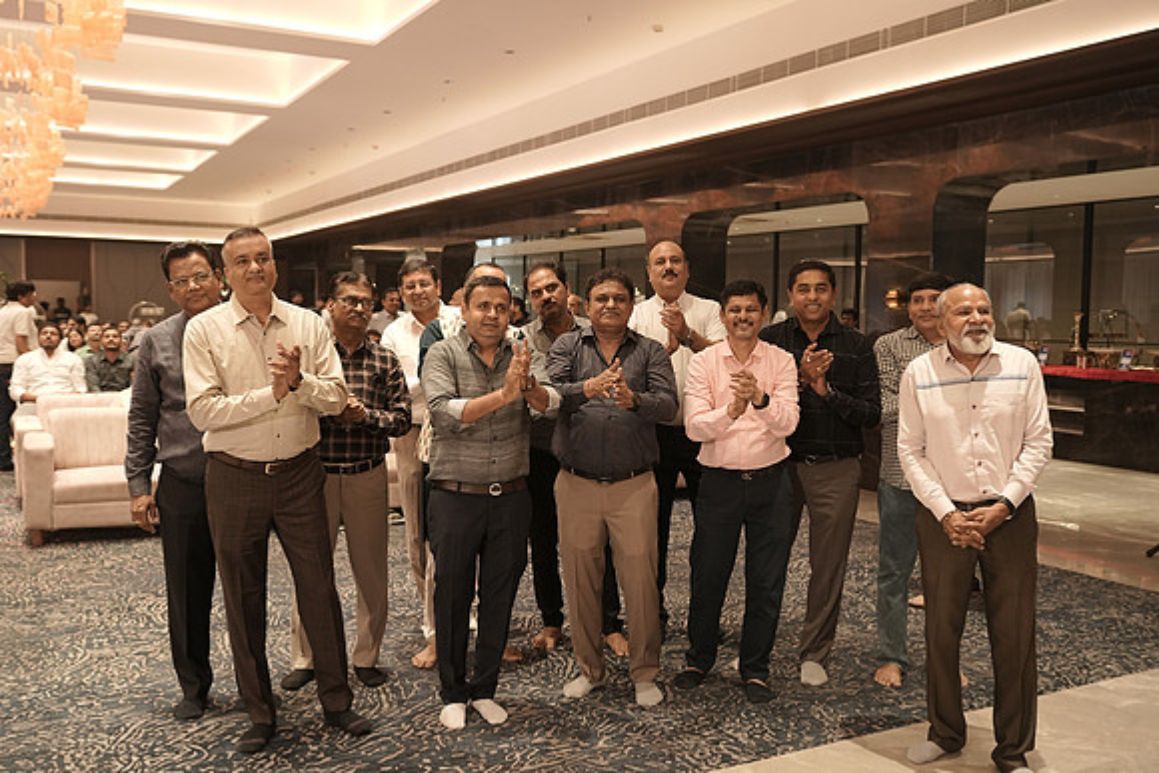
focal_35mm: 35
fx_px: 1127
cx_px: 580
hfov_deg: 54.4
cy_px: 386
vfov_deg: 37.9
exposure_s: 1/200
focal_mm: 35
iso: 1250
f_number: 2.8
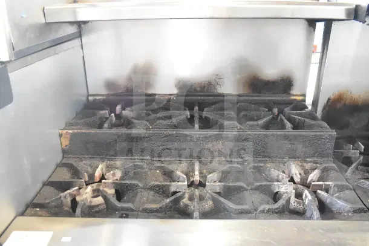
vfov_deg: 48.0
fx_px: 277
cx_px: 184
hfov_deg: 67.4
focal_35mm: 27
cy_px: 123
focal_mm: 18
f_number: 3.8
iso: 6400
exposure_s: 1/60
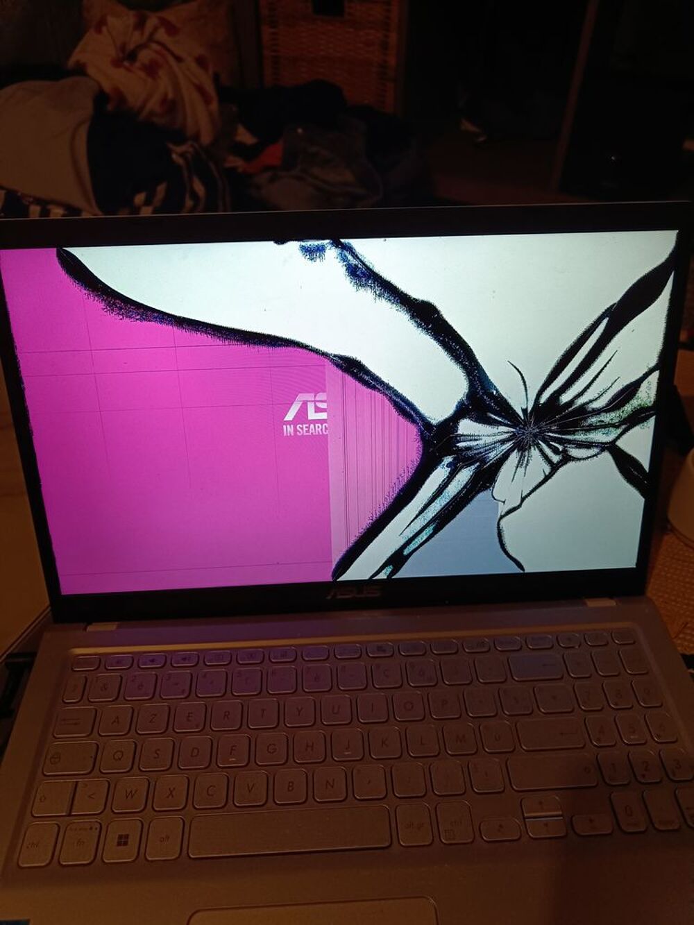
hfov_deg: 56.8
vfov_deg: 71.6
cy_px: 462
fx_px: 641
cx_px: 347
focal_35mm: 24
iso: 369
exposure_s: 1/101
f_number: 1.88
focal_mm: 5.59
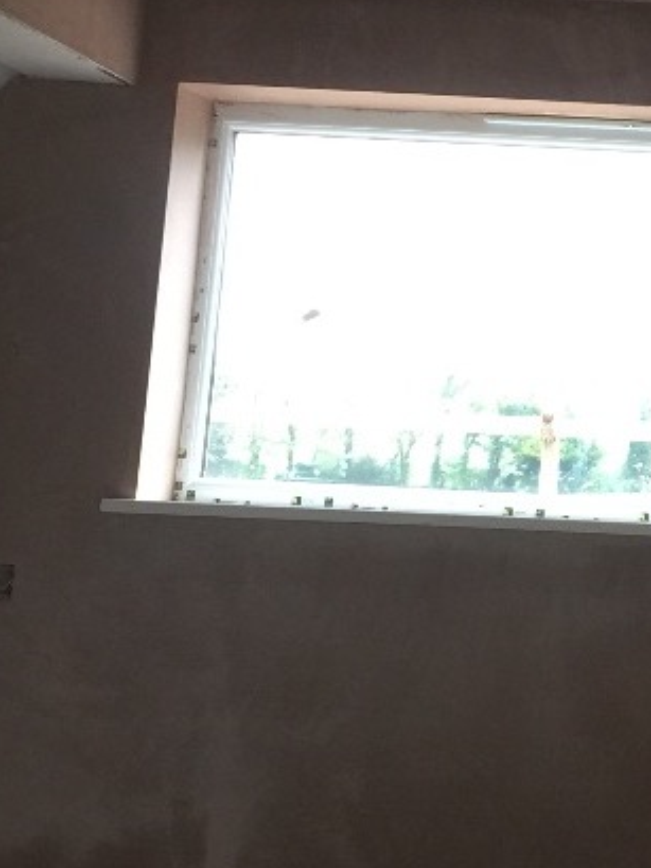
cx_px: 933
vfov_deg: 22.9
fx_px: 2130
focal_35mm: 85
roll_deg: -3.3
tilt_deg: +8.8
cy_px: 259
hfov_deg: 16.1
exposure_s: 1/33
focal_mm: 4.15
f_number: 2.2
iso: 40
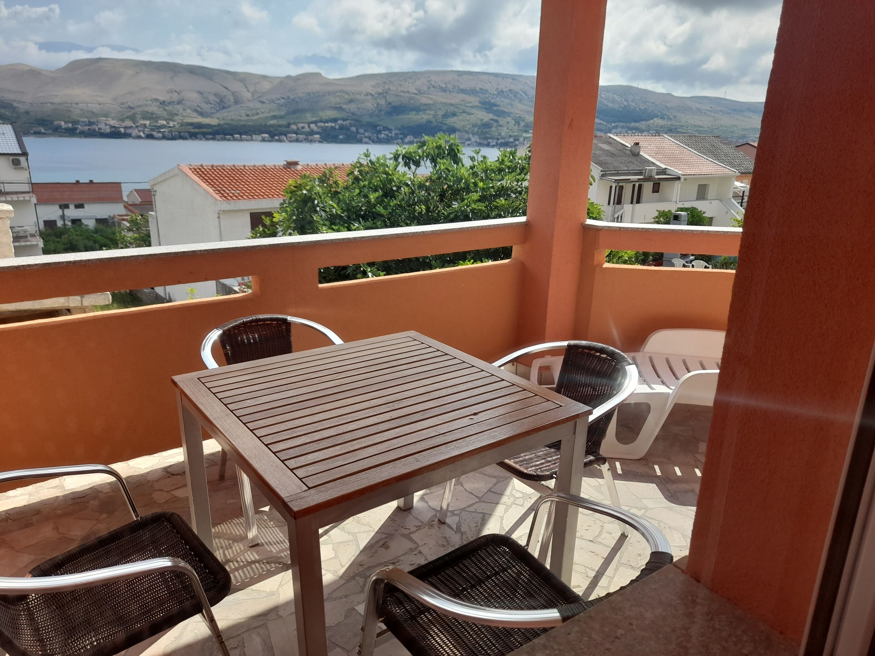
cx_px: 438
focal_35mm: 25
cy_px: 328
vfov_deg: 54.9
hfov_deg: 69.4
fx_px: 632
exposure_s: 1/516
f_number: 2
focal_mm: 4.6
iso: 20
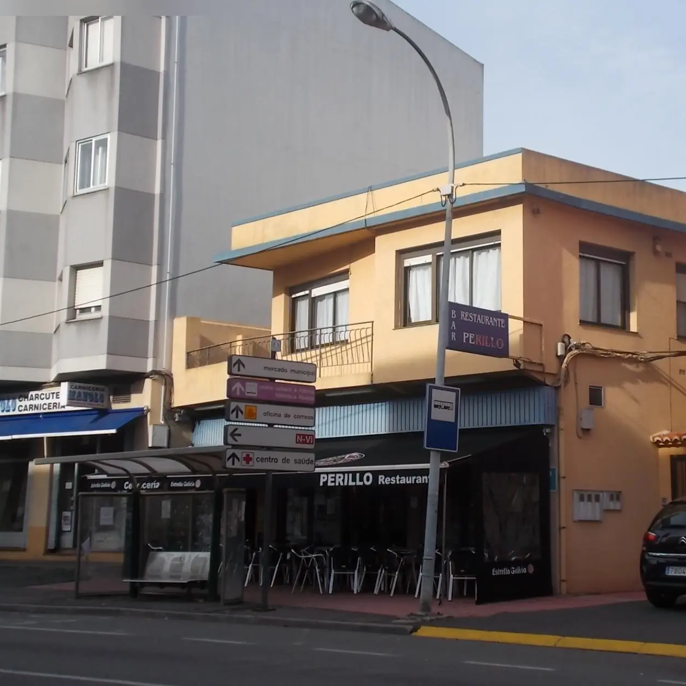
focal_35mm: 52
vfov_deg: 32.8
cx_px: 420
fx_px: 1166
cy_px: 344
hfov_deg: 32.7
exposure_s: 1/500
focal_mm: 7.9
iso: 80
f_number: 4.2
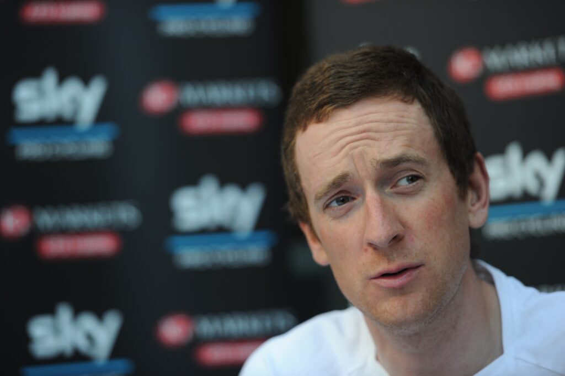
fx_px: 2823
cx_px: 282
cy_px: 188
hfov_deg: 11.4
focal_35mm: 180
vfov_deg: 7.6
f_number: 2.8
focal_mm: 180
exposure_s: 1/250
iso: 400
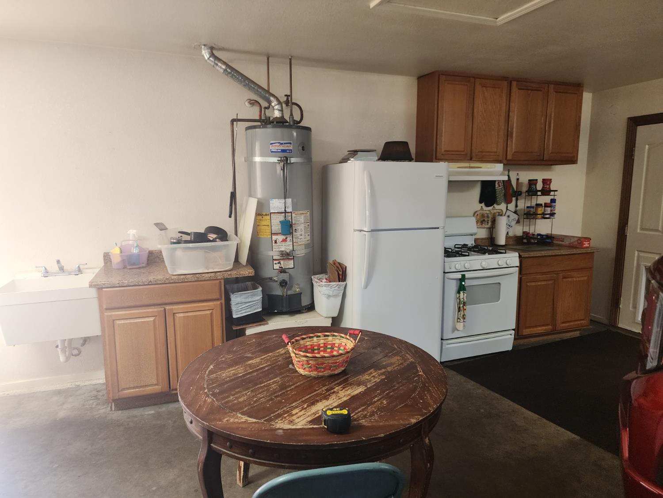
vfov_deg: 58.9
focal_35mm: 23
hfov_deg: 73.9
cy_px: 249
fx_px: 441
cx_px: 332
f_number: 1.8
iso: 250
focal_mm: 6.4
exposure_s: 1/120
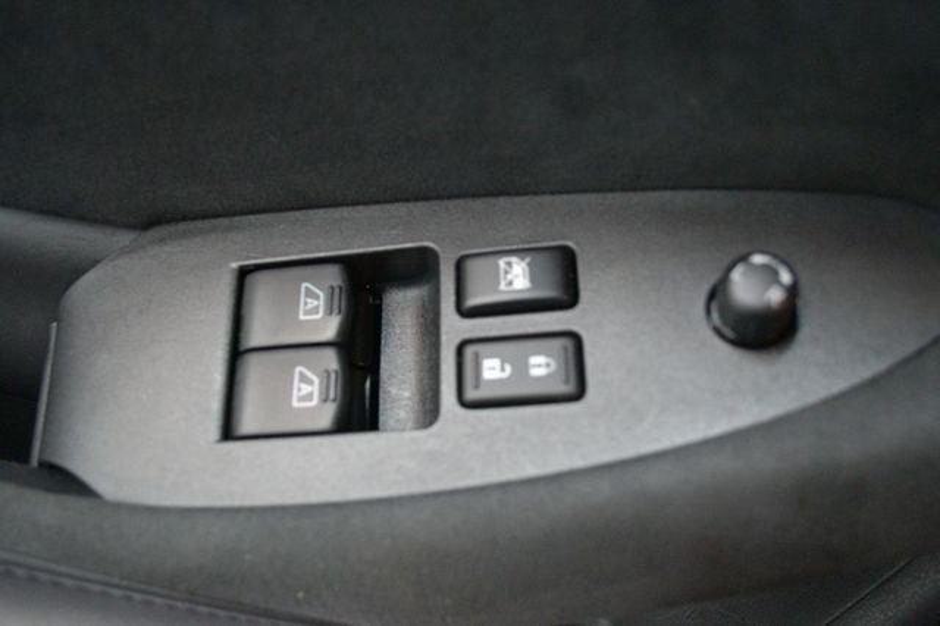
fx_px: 861
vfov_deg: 39.9
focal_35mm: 33
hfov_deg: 57.2
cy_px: 313
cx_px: 470
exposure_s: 1/60
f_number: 3.8
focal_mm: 22
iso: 6400
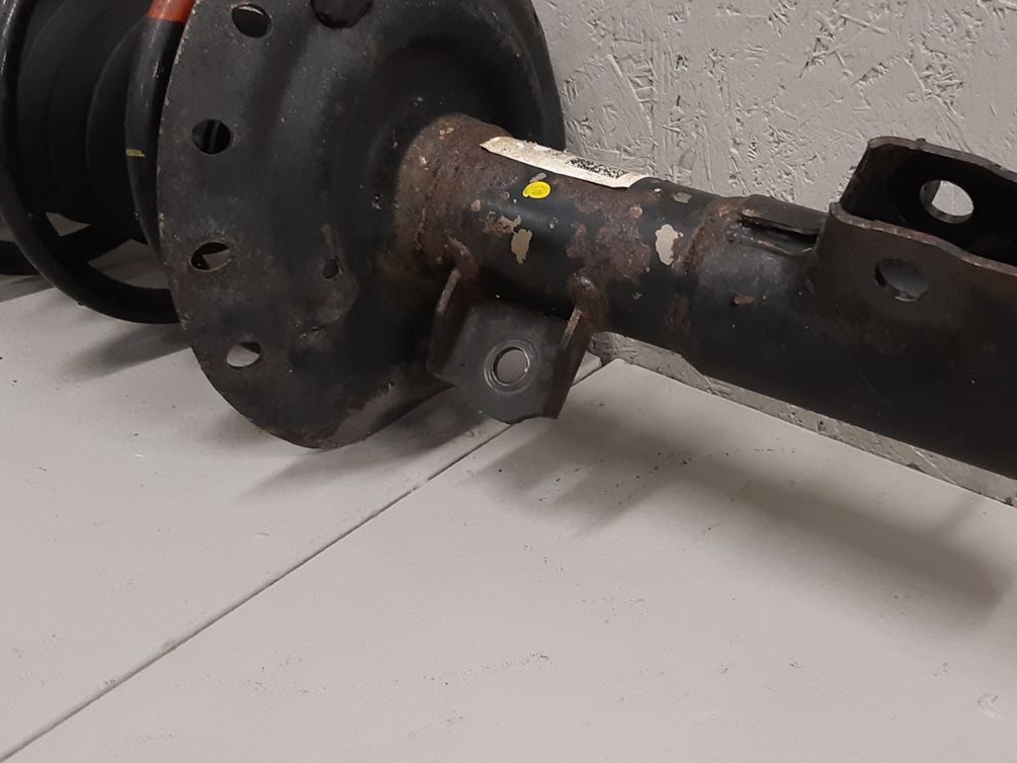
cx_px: 657
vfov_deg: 27.4
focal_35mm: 53
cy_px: 275
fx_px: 1557
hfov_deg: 35.9
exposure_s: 1/50
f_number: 1.7
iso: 125
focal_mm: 3.93
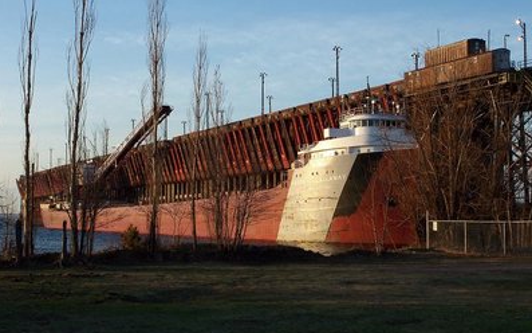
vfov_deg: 20.6
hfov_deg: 32.5
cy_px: 179
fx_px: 913
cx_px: 265
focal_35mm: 63
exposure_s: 1/80
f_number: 6.3
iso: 64
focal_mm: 12.6
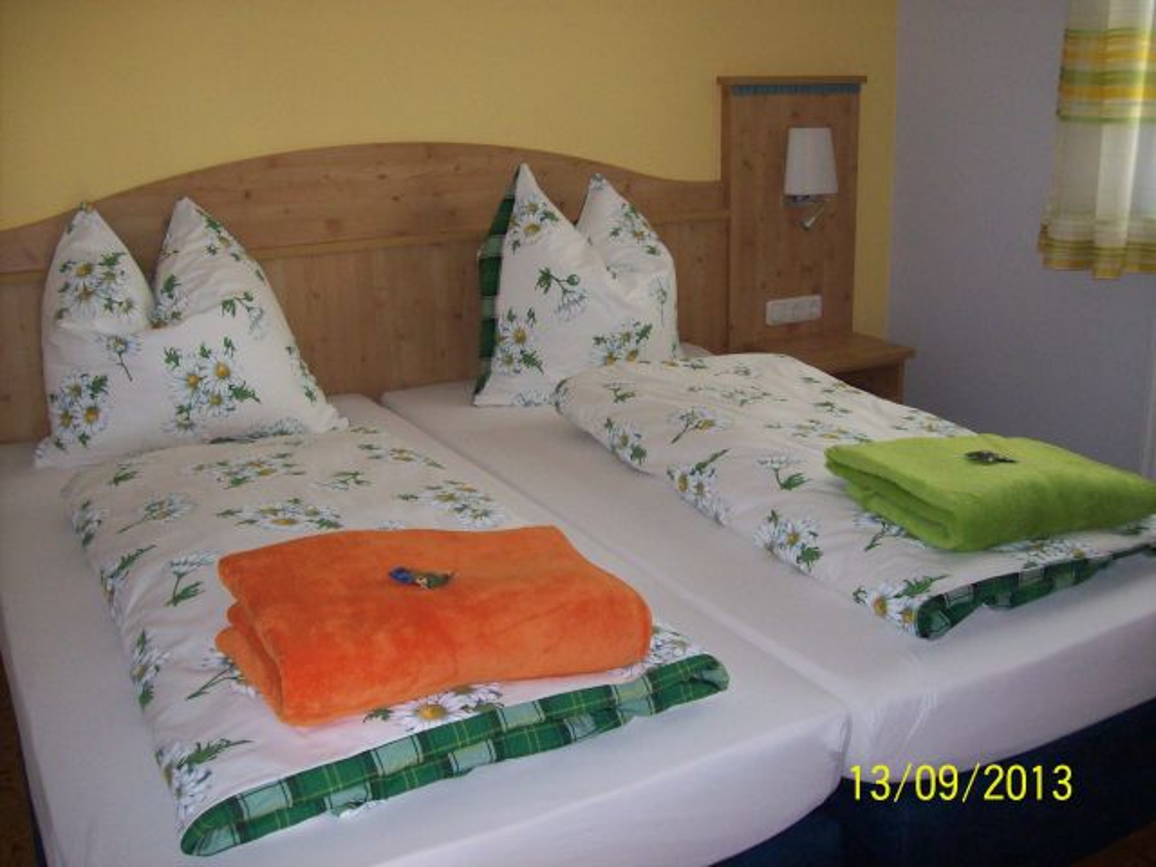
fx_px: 1202
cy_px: 434
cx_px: 578
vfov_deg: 39.7
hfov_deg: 51.4
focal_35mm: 36
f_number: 2.7
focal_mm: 6
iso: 200
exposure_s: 1/64
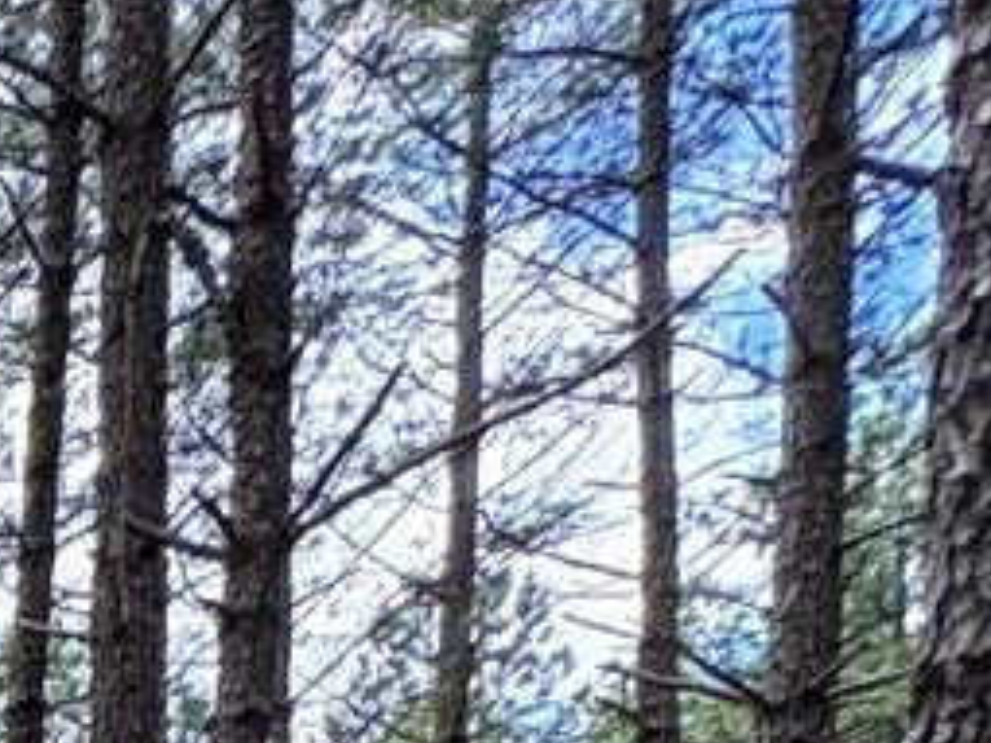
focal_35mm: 79
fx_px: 2261
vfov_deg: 13.1
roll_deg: -0.6
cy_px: 1867
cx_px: -1613
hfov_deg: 13.5
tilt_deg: +0.7
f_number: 2.2
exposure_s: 1/276
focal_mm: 2.22
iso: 64
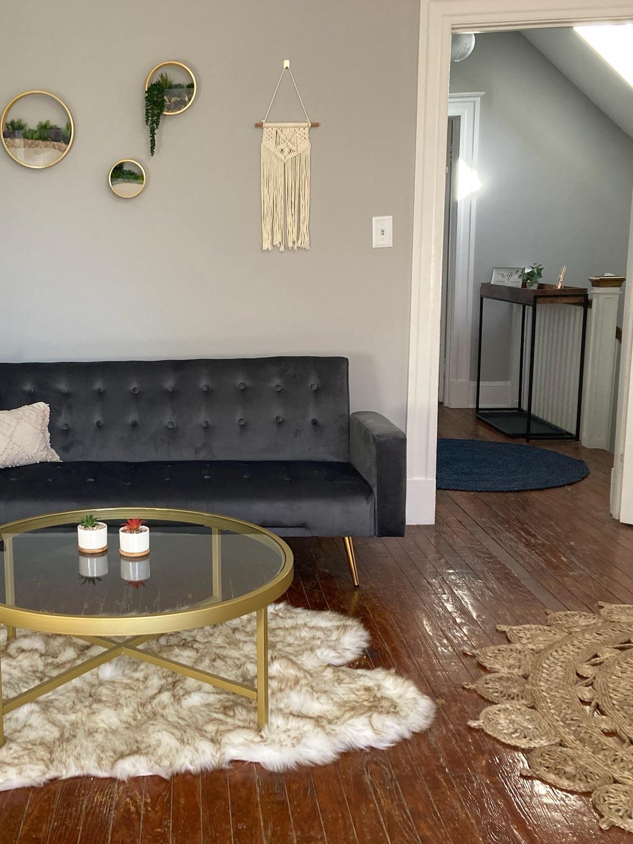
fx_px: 926
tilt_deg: -9.8
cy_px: 423
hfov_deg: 36.3
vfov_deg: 49.0
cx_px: 112
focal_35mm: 38
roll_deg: +1.7
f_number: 1.8
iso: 100
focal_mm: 3.99
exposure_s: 1/60
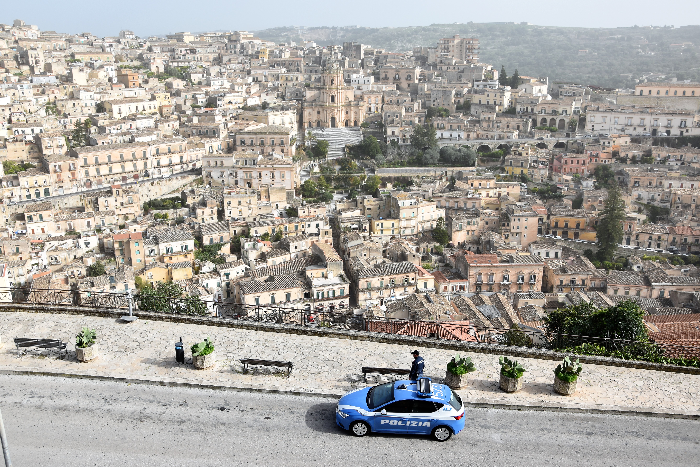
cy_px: 234
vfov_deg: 41.7
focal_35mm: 32
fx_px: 613
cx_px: 350
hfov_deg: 59.5
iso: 100
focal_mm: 21
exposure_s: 1/250
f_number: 8
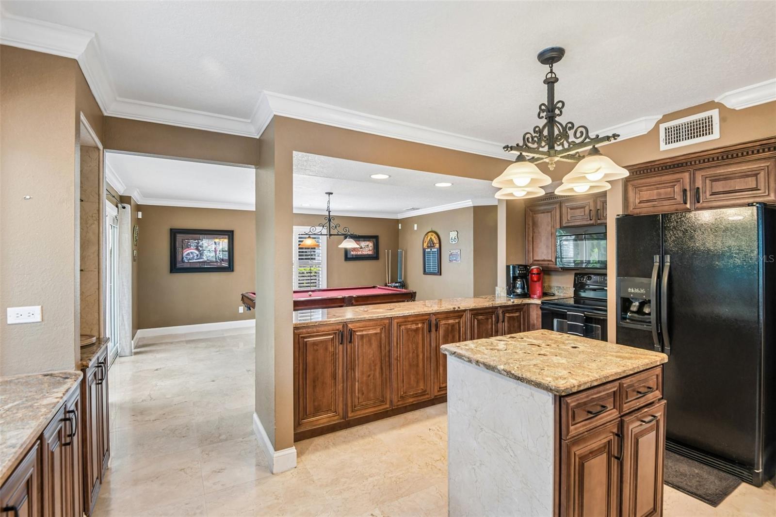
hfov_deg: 96.7
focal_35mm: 16
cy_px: 258
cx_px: 388
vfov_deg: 73.7
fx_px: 345
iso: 400
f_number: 8
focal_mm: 16
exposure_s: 1/8
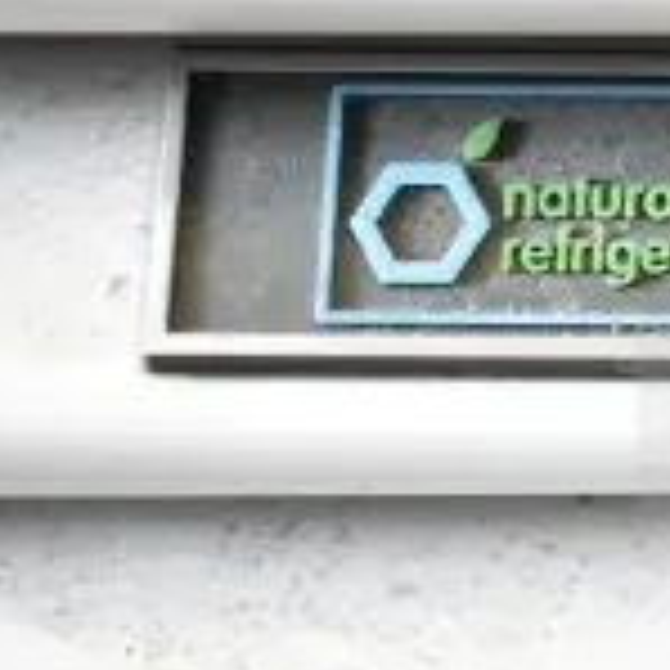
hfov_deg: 12.0
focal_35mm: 136
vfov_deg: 12.8
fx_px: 2978
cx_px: 1138
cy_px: 173
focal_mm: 26
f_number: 4
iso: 1600
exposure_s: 1/40
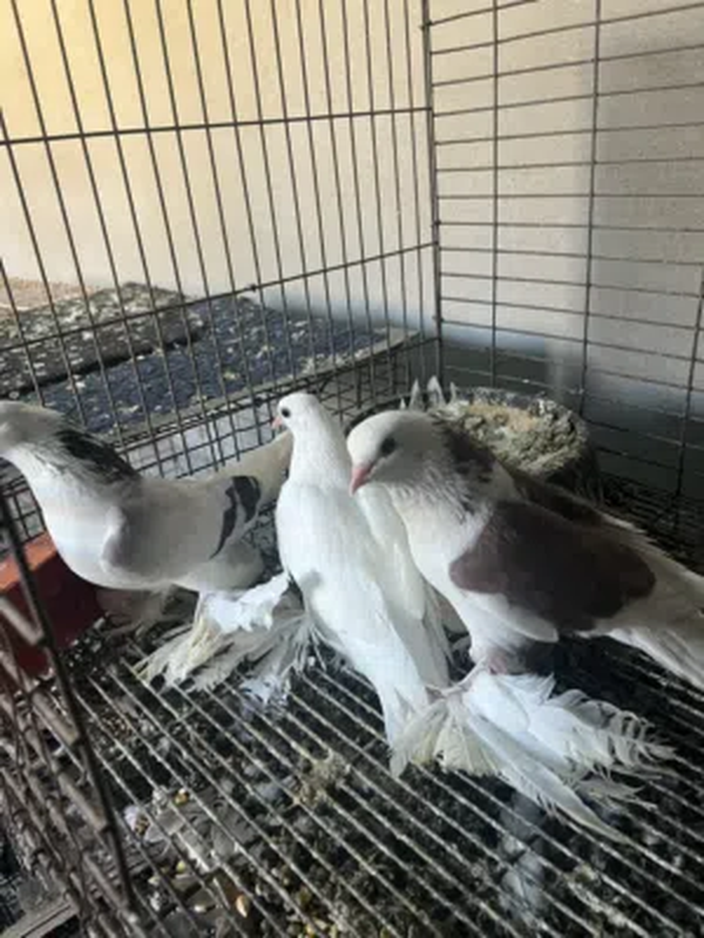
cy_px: 469
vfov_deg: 67.3
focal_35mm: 26
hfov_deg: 53.1
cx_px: 352
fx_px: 705
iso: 200
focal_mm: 5.7
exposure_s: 1/50
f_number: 1.5
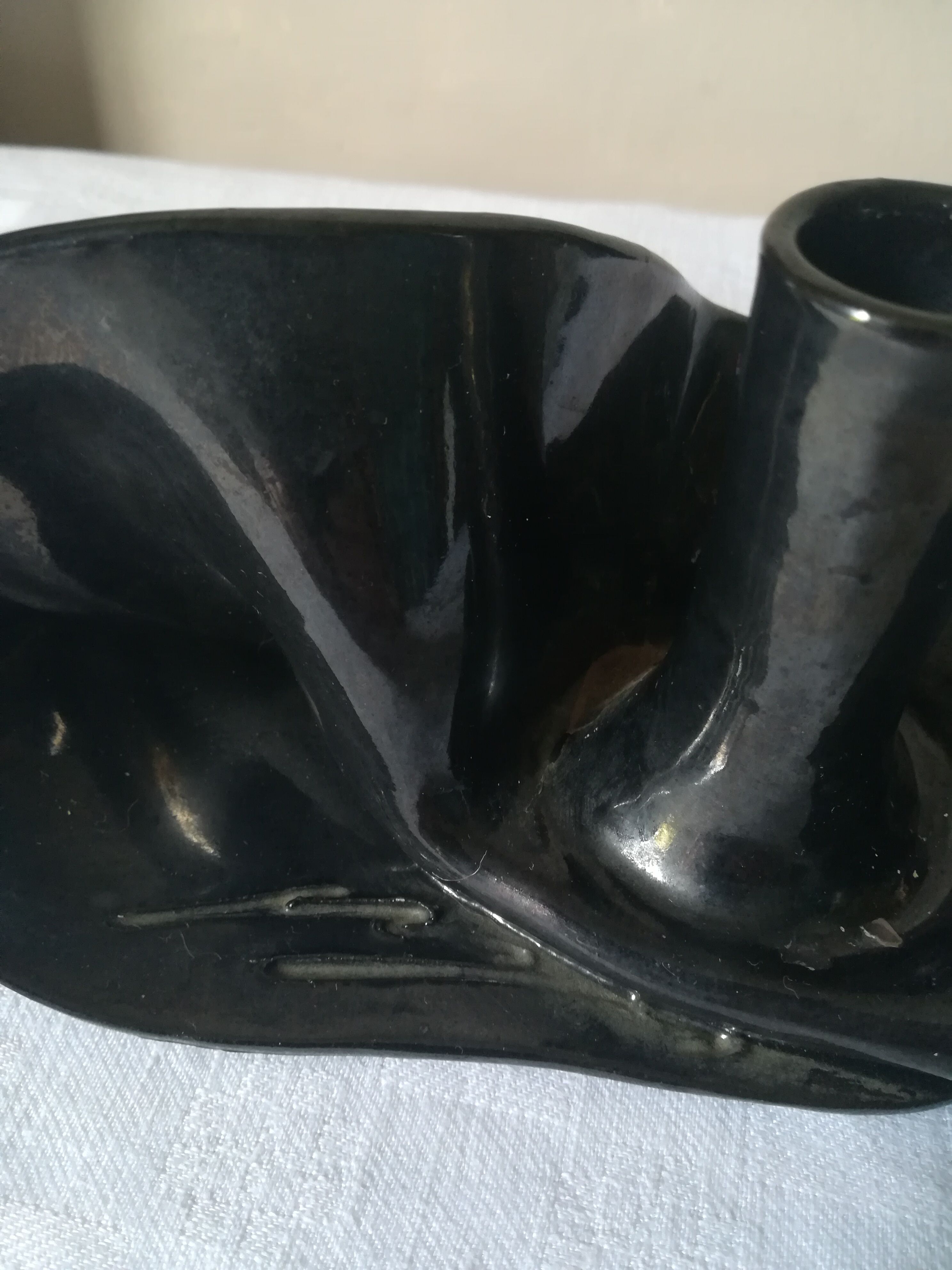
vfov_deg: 67.3
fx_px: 953
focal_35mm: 26
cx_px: 476
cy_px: 635
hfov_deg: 53.1
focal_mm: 3.83
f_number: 2.2
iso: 250
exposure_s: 1/33.3
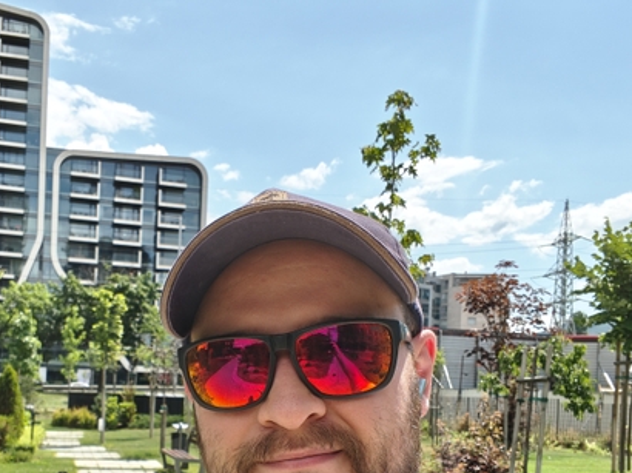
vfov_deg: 33.9
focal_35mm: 41
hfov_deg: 45.3
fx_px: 748
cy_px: 388
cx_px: 228
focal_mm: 3.2
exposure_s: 1/625
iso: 50
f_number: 2
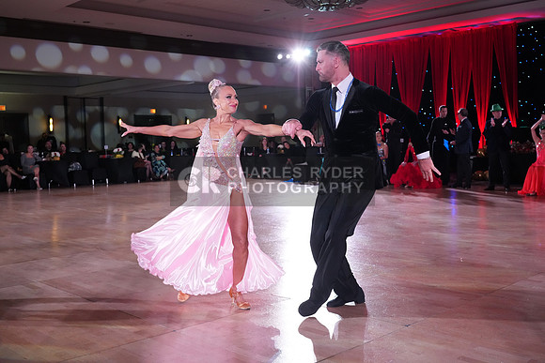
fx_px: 575
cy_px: 182
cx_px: 272
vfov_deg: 35.1
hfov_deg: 50.7
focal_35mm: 38
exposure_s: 1/400
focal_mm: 38
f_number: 4.5
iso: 4000
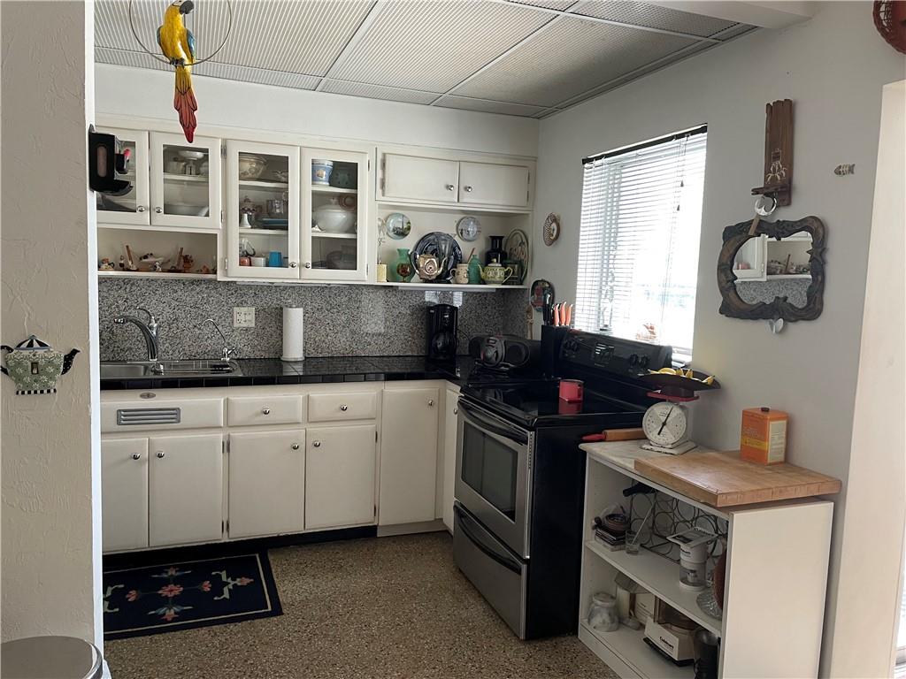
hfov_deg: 67.3
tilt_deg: -6.4
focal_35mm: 26
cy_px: 340
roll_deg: -1.4
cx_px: 453
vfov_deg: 53.1
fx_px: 680
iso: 160
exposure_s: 1/60
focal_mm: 4.2
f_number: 1.6
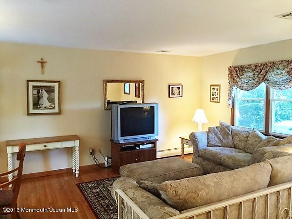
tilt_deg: -3.0
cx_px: 146
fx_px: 245
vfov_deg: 48.2
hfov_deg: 61.7
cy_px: 110
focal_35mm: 29
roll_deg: -0.5
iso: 80
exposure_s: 1/15
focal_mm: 4.15
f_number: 2.2
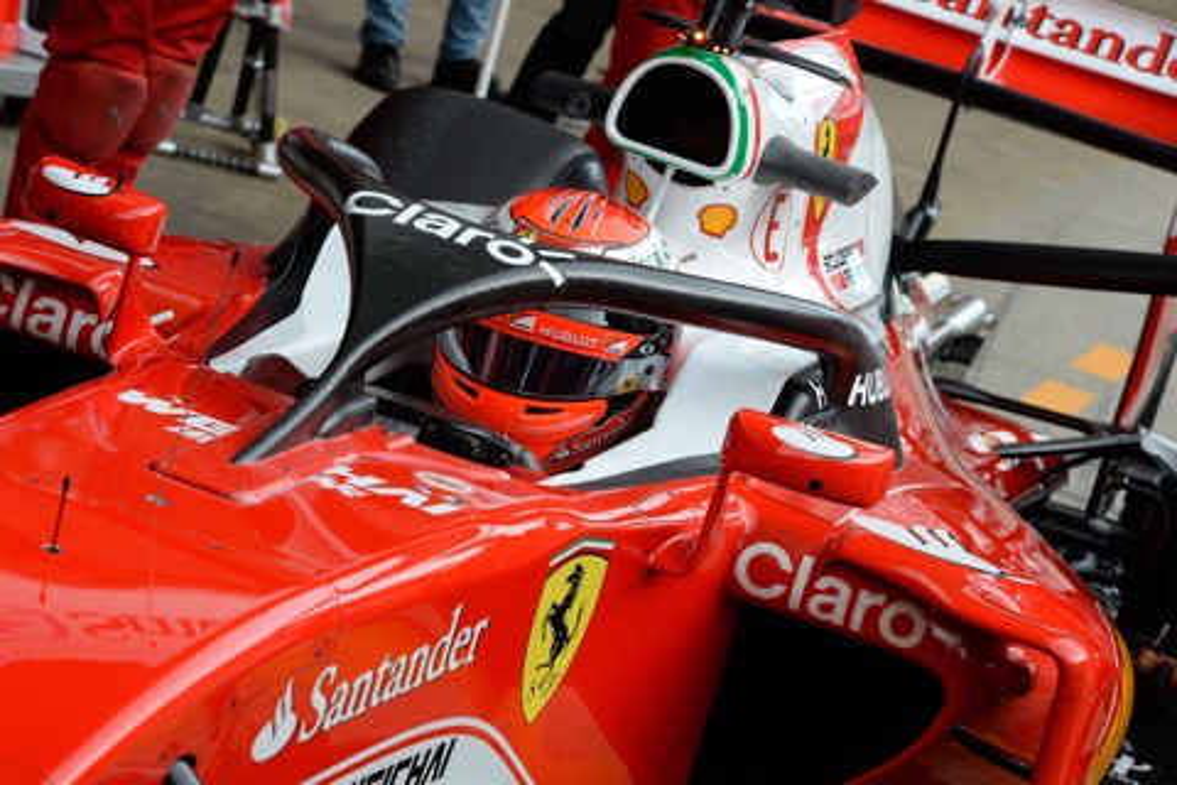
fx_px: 3923
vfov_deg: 11.4
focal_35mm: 120
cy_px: 392
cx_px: 588
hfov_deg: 17.1
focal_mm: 120
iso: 1600
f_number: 10
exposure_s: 1/500
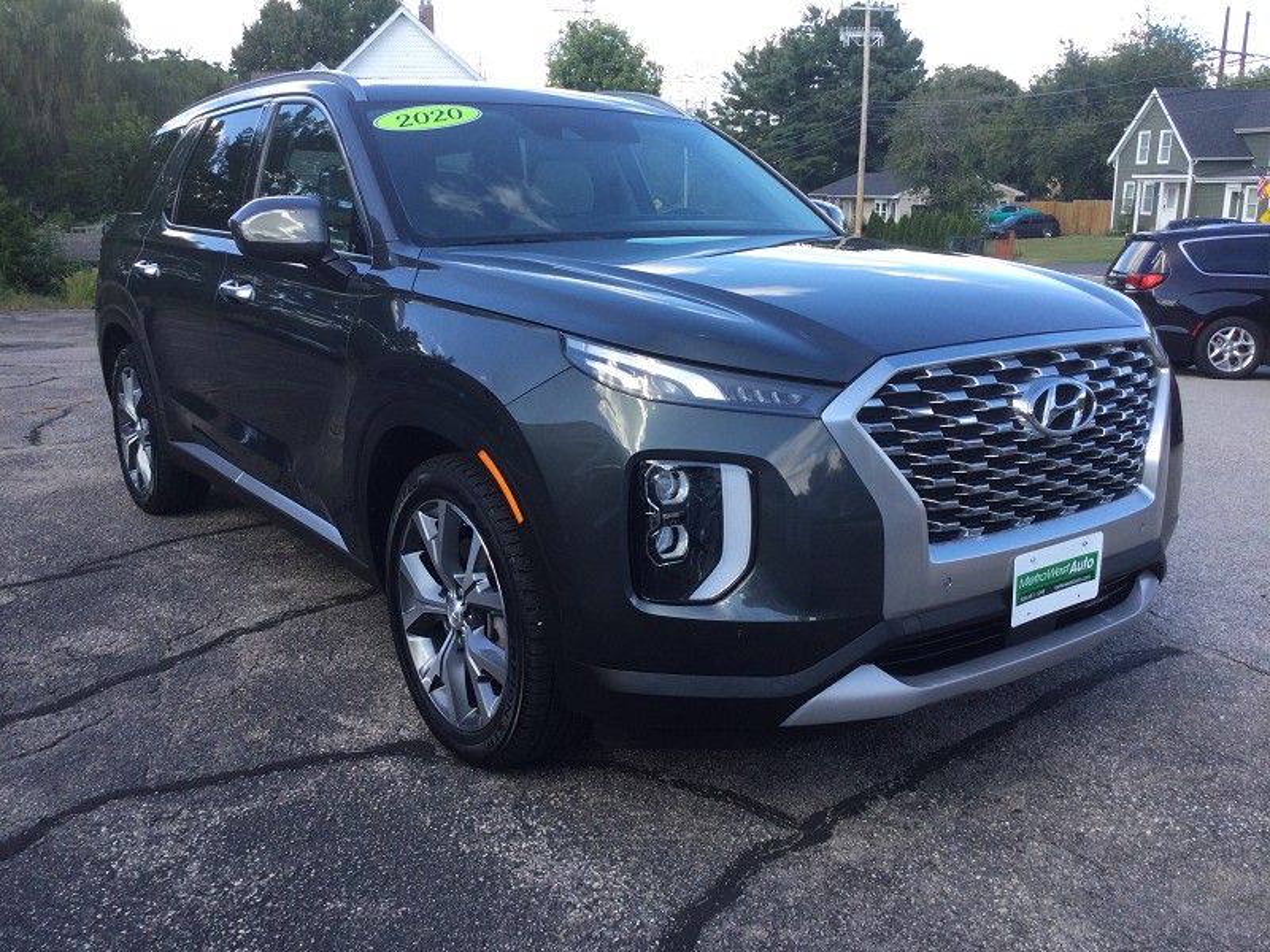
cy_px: 476
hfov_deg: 58.4
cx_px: 635
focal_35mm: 31
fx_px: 1137
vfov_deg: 45.4
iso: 25
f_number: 2.4
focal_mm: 3.3
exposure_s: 1/247
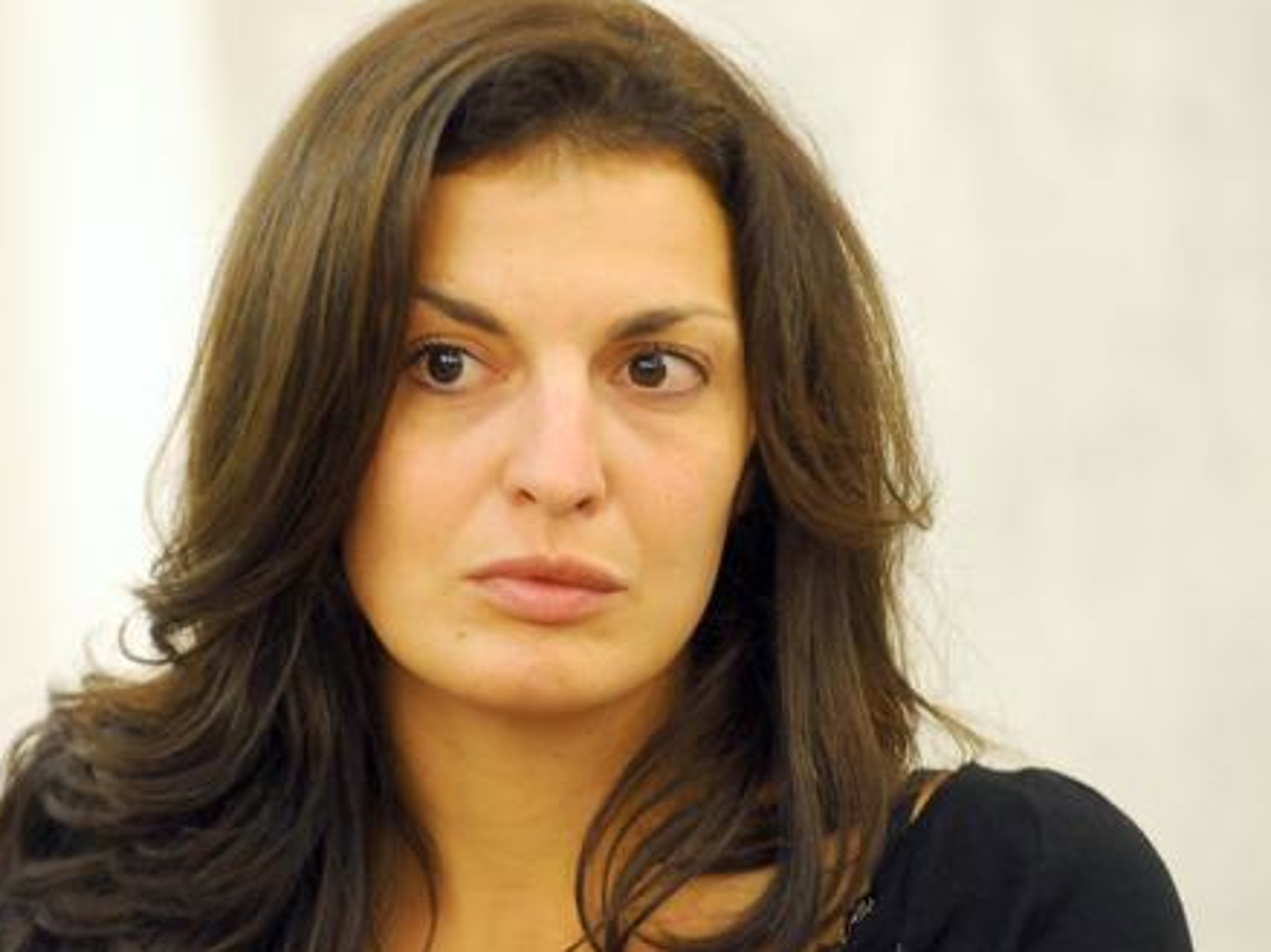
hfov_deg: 6.0
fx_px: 12040
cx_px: 588
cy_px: 475
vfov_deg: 4.5
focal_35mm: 328
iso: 1000
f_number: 3.2
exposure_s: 1/40
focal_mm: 200
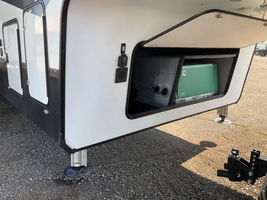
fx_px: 224
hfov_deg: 61.7
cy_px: 100
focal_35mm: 29
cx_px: 134
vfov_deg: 48.2
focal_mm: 3
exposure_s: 1/338
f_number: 1.8
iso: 25
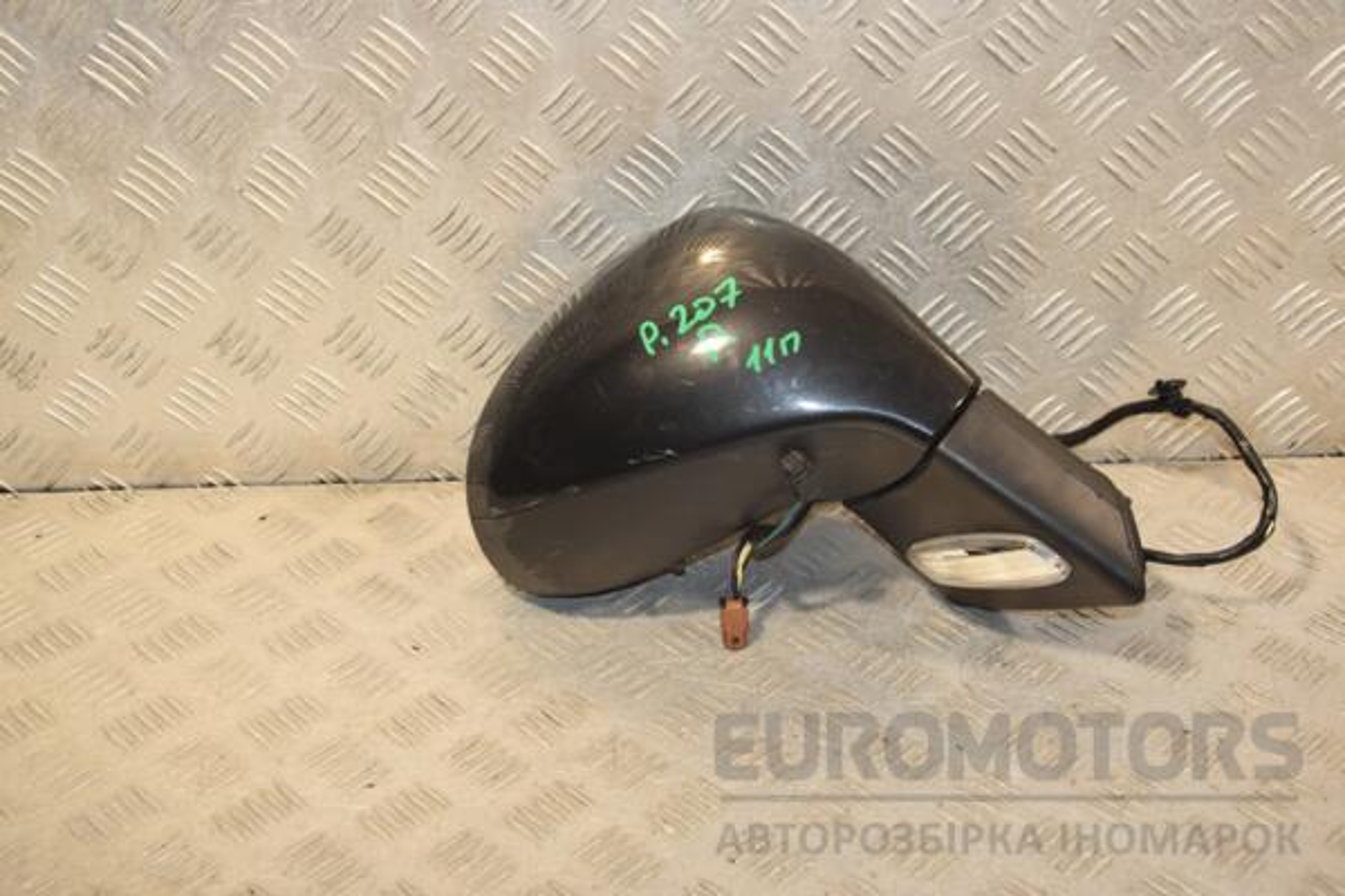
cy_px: 448
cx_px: 672
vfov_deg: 25.8
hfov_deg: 37.9
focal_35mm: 52
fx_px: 1961
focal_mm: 35
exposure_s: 1/200
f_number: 6.3
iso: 800
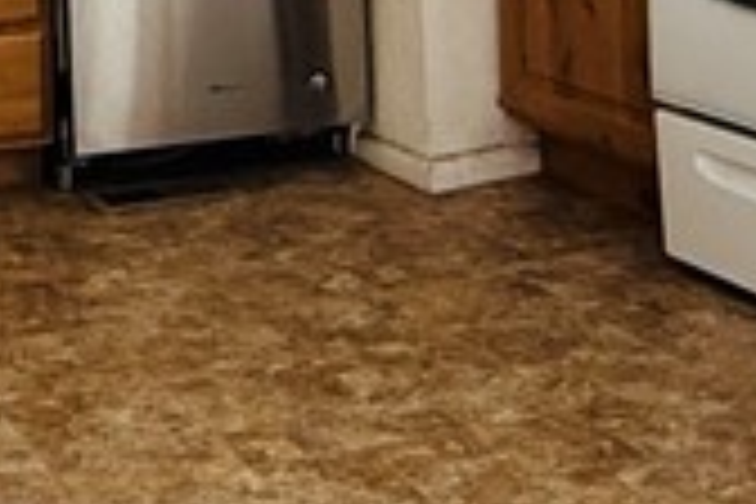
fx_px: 1869
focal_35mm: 89
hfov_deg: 22.1
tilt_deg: +0.9
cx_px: 14
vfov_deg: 13.9
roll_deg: +1.1
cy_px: -351
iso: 320
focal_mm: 2.22
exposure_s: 1/80
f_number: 2.2
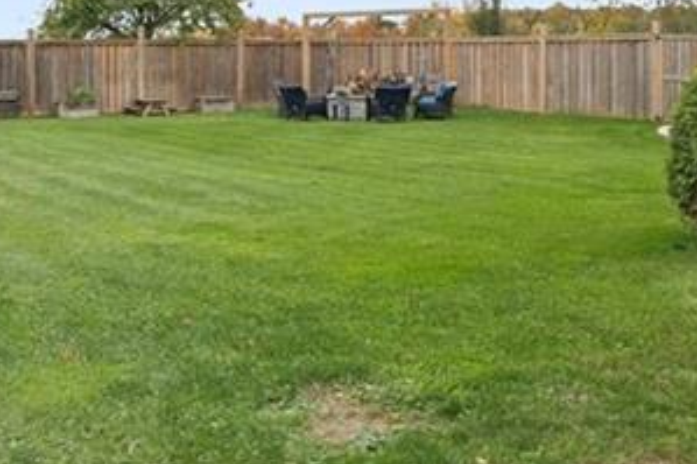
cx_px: 196
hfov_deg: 40.3
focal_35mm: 48
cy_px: 77
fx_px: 929
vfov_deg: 27.4
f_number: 6.3
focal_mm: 14
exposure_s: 1/1250
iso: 800
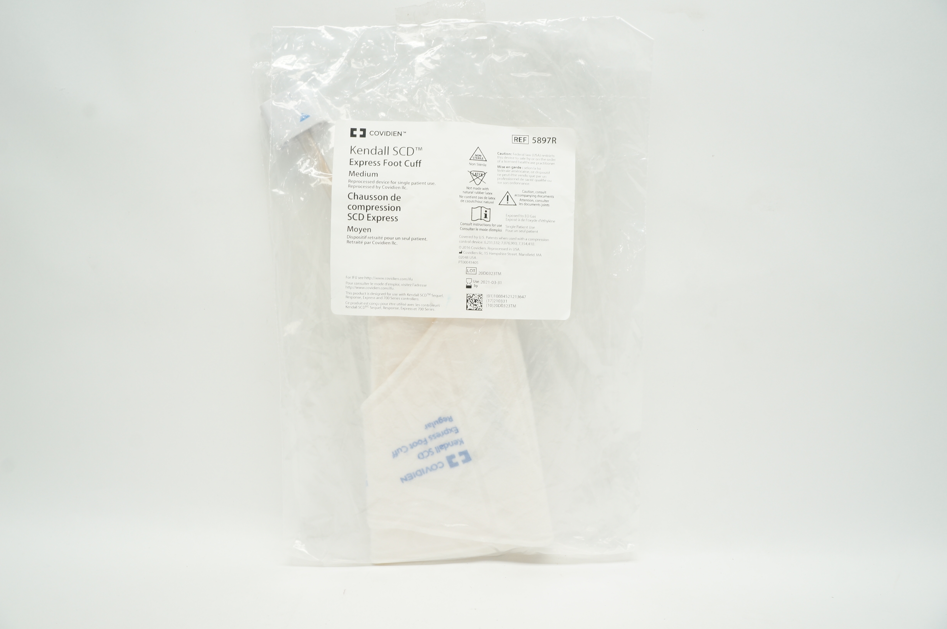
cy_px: 314
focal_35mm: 27
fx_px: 709
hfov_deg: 67.4
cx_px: 474
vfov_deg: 47.8
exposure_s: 1/25
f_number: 10
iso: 400
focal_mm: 18
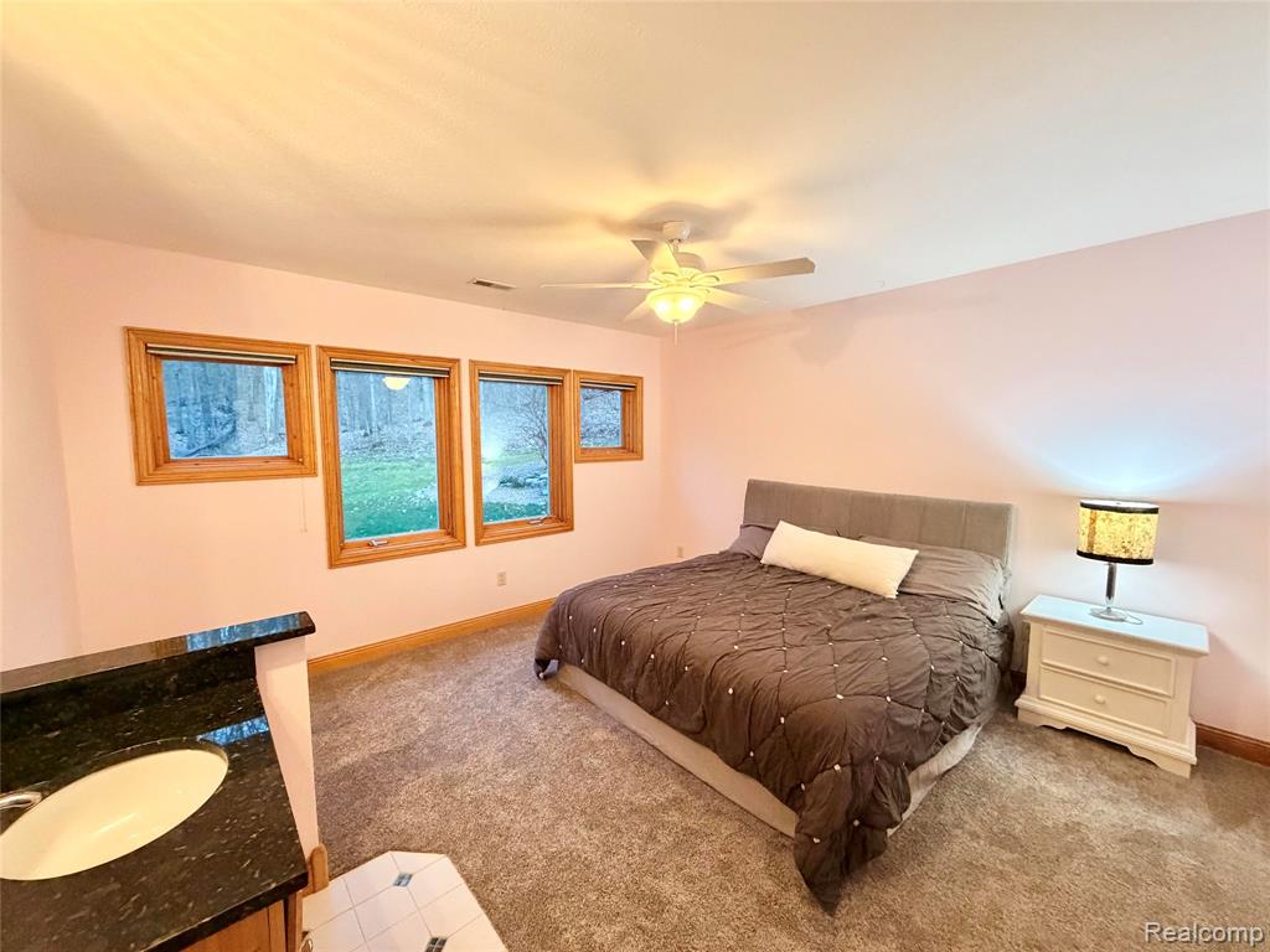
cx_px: 635
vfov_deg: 85.7
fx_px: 514
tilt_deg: -4.6
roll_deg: +0.3
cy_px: 476
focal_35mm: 14
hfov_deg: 102.1
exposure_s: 1/60
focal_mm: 2.22
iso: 500
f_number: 2.2
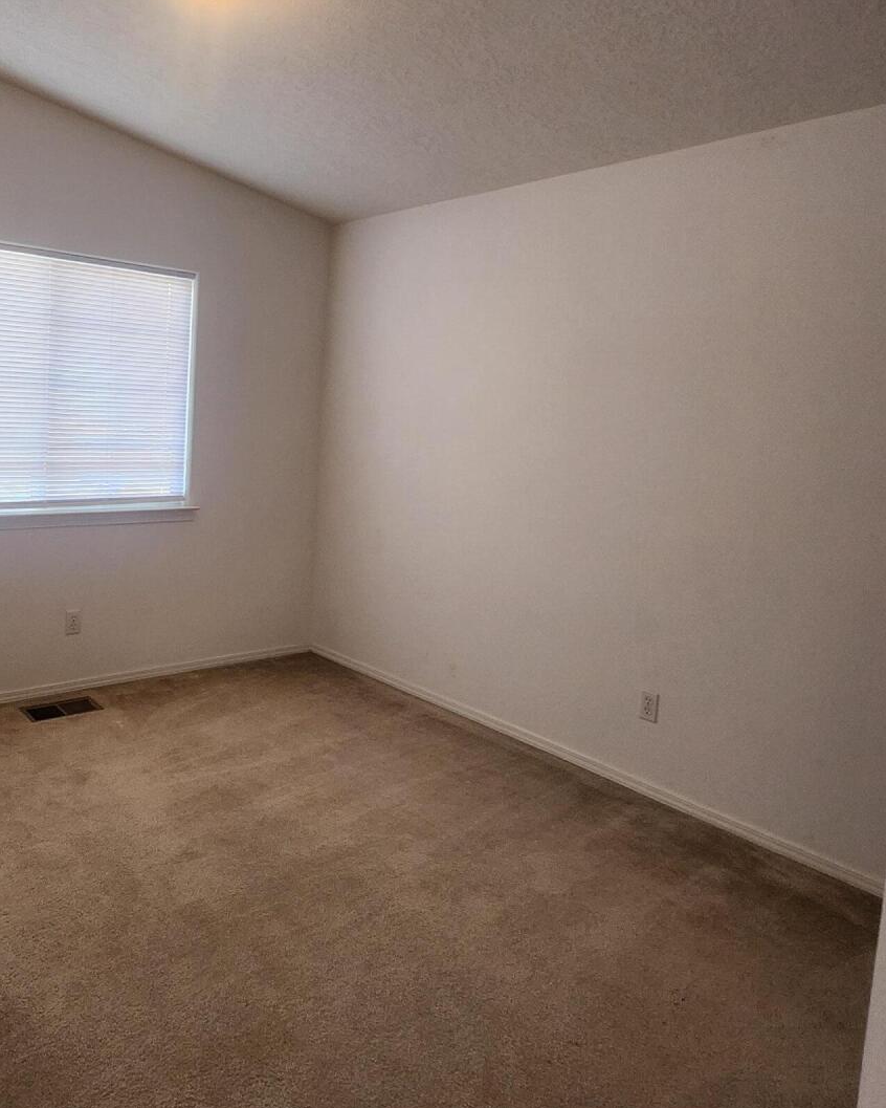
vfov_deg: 69.9
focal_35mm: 24
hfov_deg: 57.5
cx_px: 298
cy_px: 477
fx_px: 786
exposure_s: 1/60
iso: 80
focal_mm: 1.74
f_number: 2.2
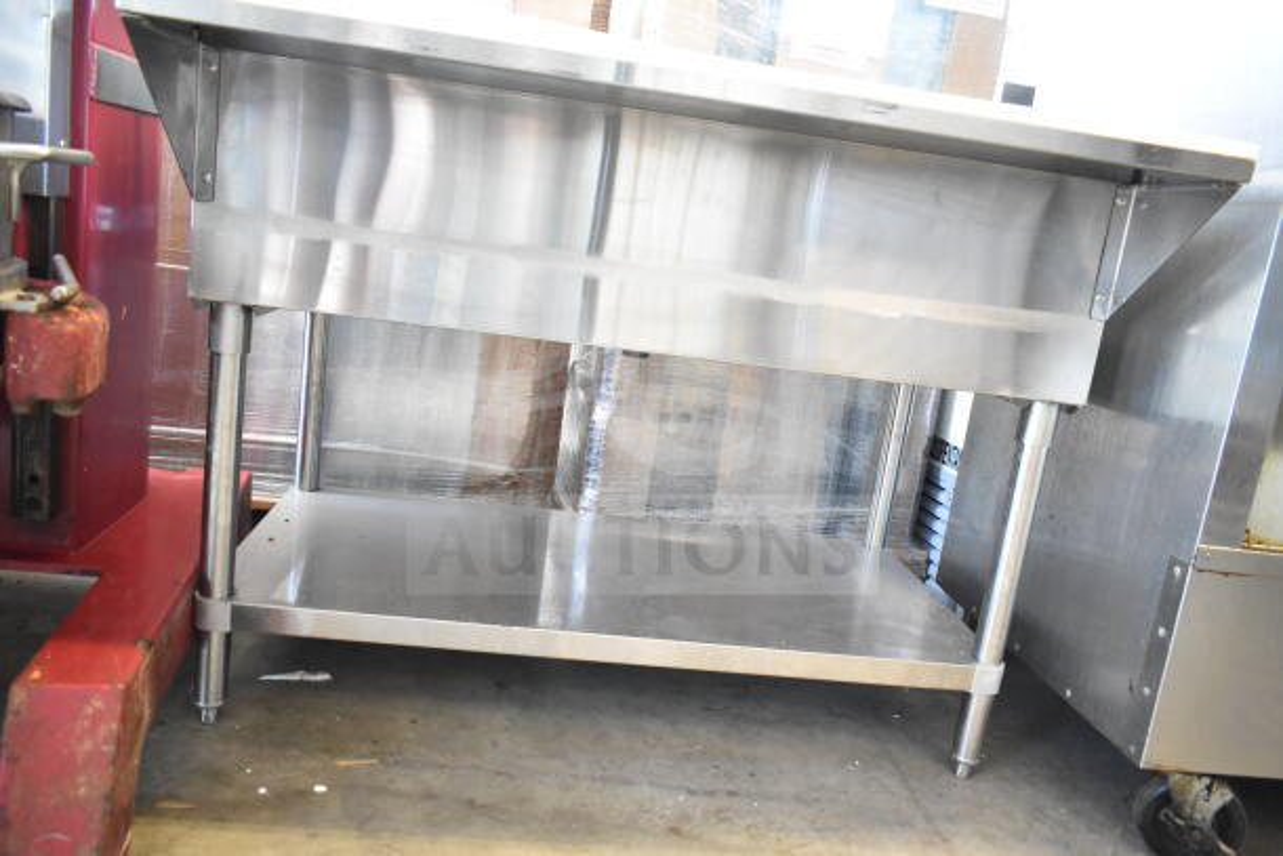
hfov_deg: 67.4
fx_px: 962
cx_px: 642
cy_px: 428
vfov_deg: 48.0
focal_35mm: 27
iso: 2200
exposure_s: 1/30
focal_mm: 18
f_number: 3.5
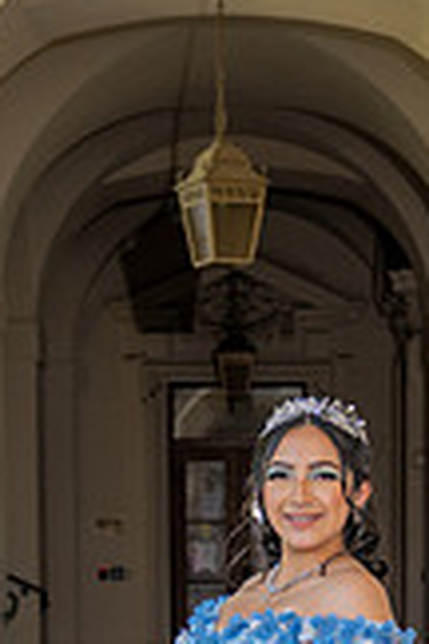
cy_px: 814
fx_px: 2431
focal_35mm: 136
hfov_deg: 10.1
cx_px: 291
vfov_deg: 14.5
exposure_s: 1/200
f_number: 3.2
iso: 200
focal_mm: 32
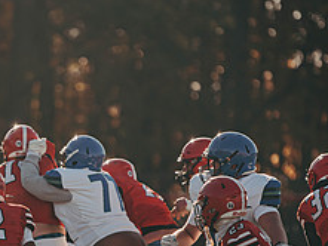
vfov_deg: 3.0
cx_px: 58
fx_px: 4778
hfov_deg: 3.9
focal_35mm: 504
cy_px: 202
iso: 125
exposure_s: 1/3200
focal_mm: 200
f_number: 2.8
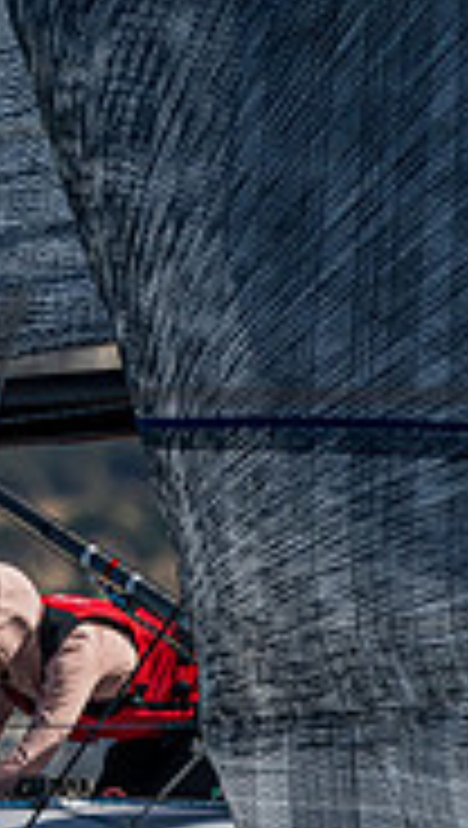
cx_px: -823
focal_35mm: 1620
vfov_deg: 1.3
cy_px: 460
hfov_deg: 0.8
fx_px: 35609
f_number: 5.6
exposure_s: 1/8000
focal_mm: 400
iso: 400
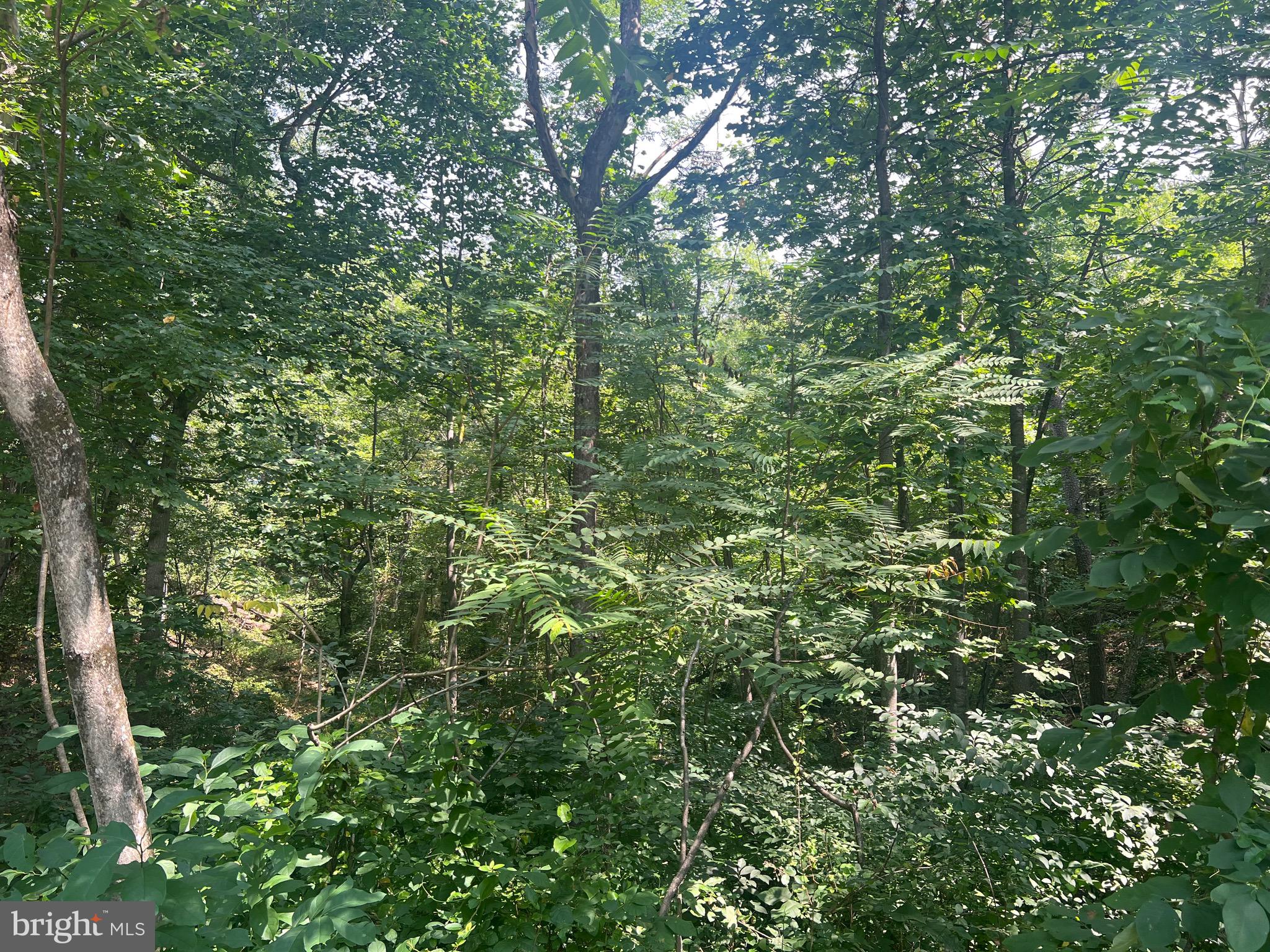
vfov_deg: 53.1
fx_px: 954
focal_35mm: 26
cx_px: 635
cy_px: 476
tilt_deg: +5.5
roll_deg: +0.4
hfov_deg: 67.3
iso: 40
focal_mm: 5.7
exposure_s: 1/282
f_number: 1.5
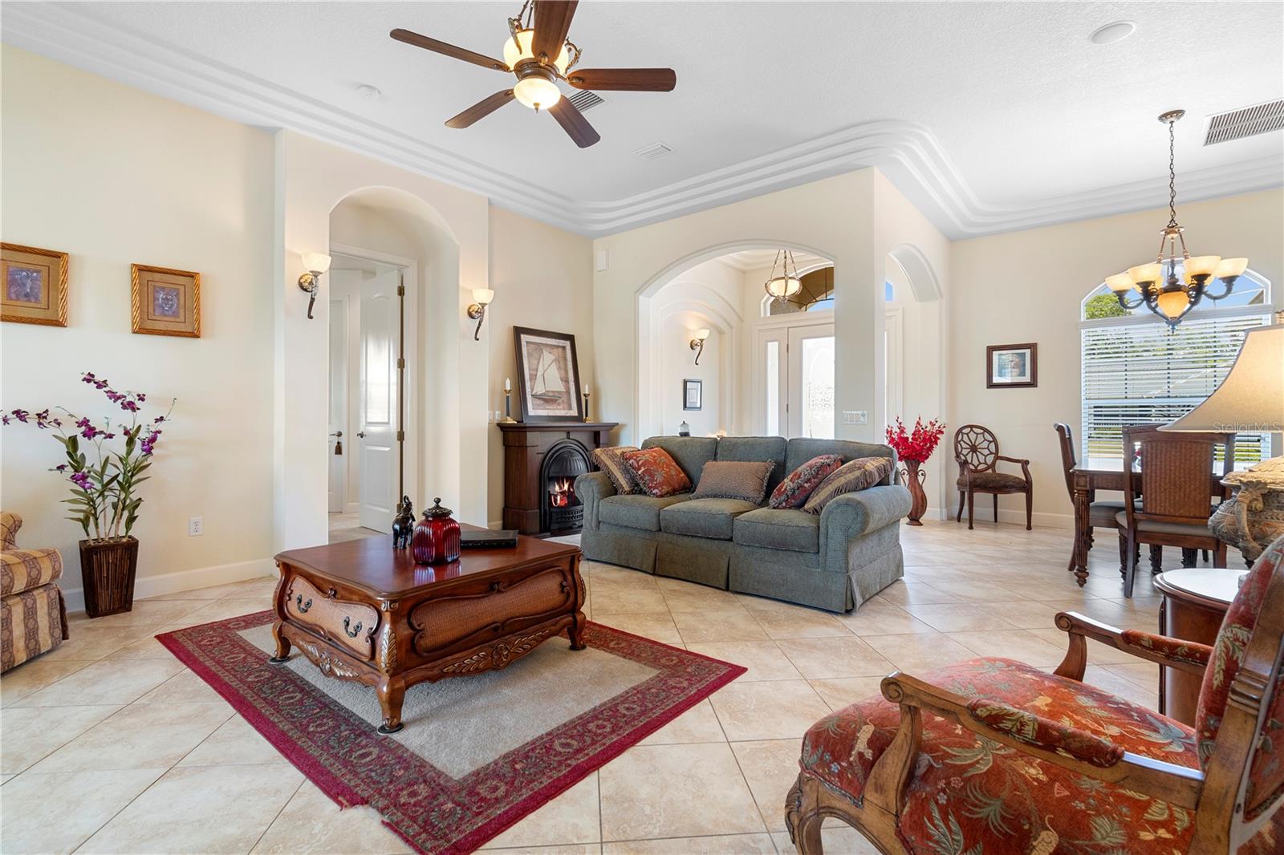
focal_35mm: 16
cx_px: 642
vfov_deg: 72.0
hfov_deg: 95.0
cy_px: 428
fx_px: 588
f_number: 8
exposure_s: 1
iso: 400
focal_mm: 11
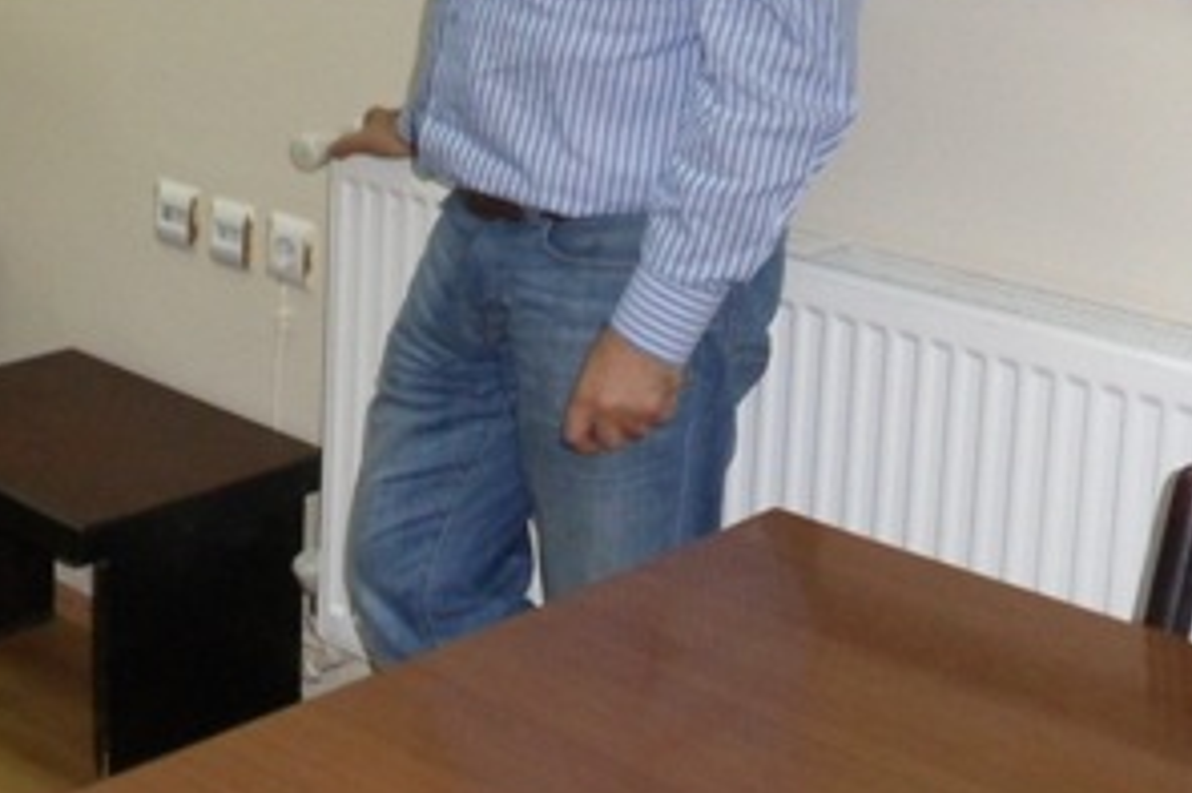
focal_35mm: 76
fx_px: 2515
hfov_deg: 25.2
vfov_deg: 17.2
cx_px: -32
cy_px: -141
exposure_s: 1/30
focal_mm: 4.9
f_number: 3.3
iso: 200
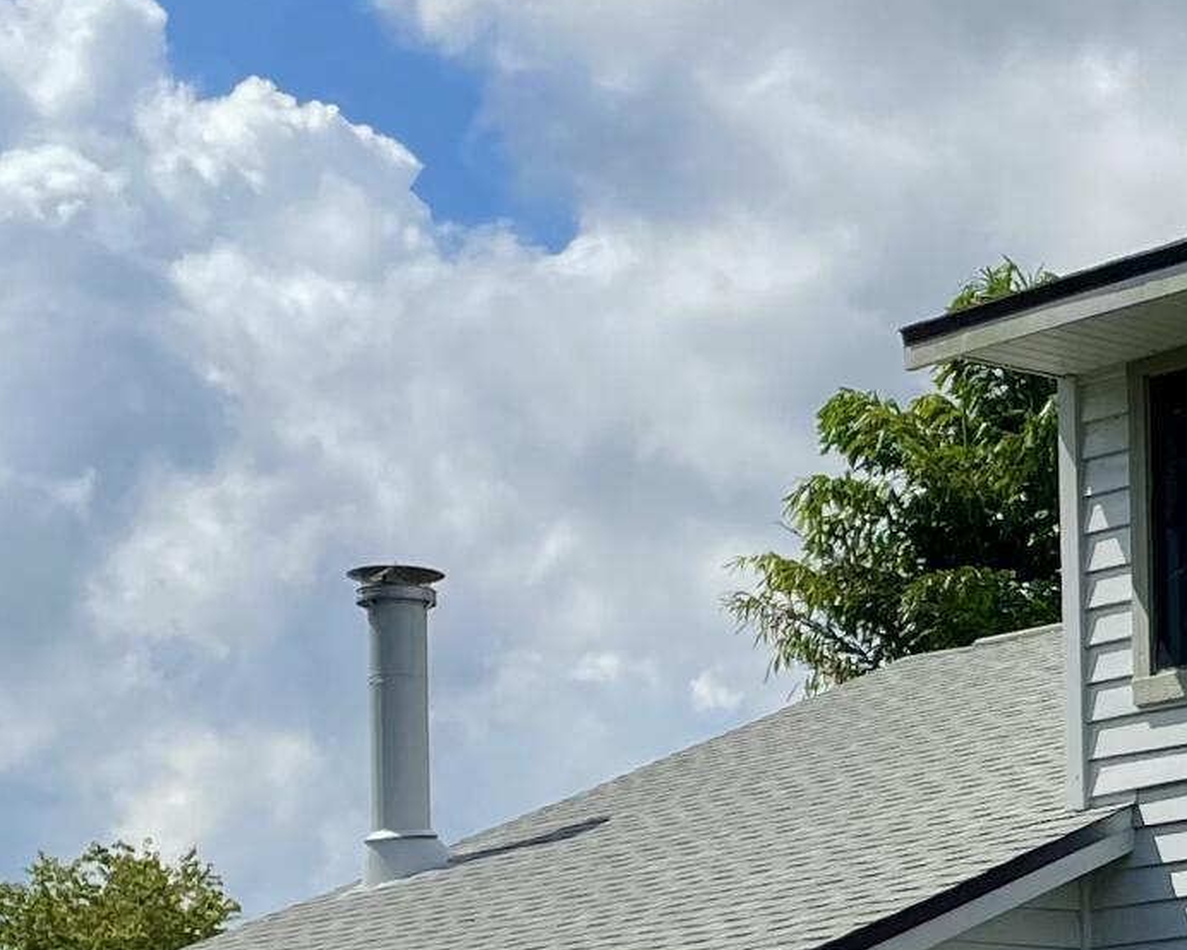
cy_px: 919
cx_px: 1389
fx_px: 3865
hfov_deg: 16.8
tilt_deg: +5.8
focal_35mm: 110
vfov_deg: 13.8
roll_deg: +2.0
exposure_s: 1/6135
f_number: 1.6
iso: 32
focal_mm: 4.2
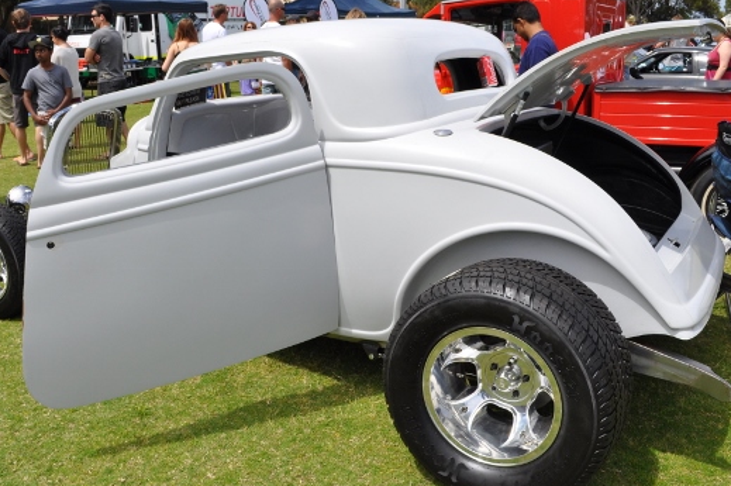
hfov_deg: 51.9
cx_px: 372
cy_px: 240
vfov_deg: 35.9
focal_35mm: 37
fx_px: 751
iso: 500
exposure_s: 1/640
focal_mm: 20
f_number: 13
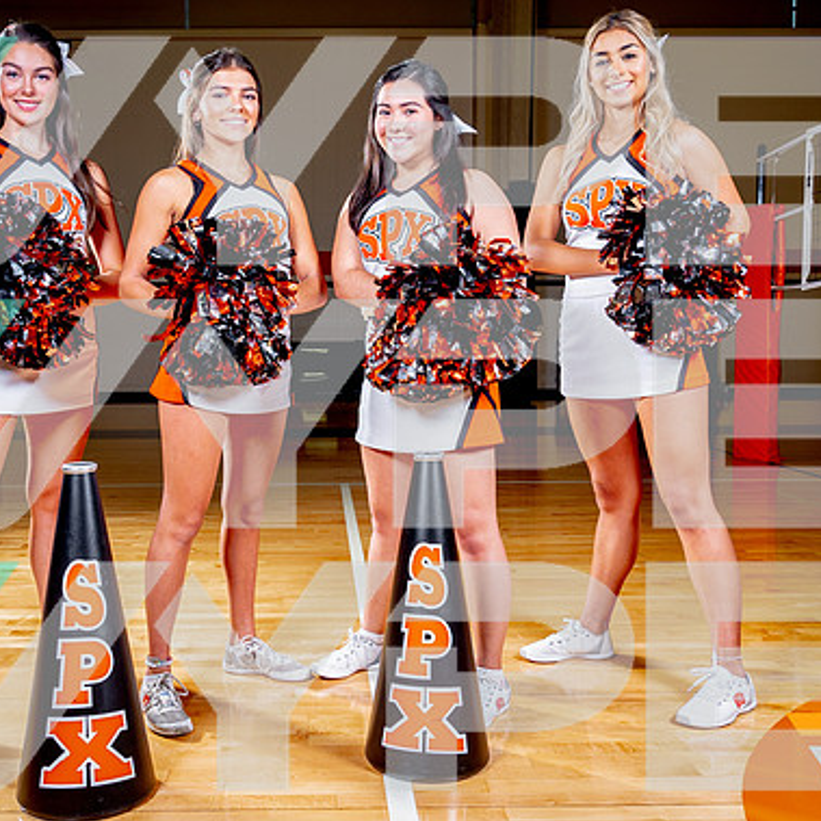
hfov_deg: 45.8
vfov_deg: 46.0
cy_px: 393
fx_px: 966
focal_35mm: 36
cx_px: 326
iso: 100
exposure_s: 1/125
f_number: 8
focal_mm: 24
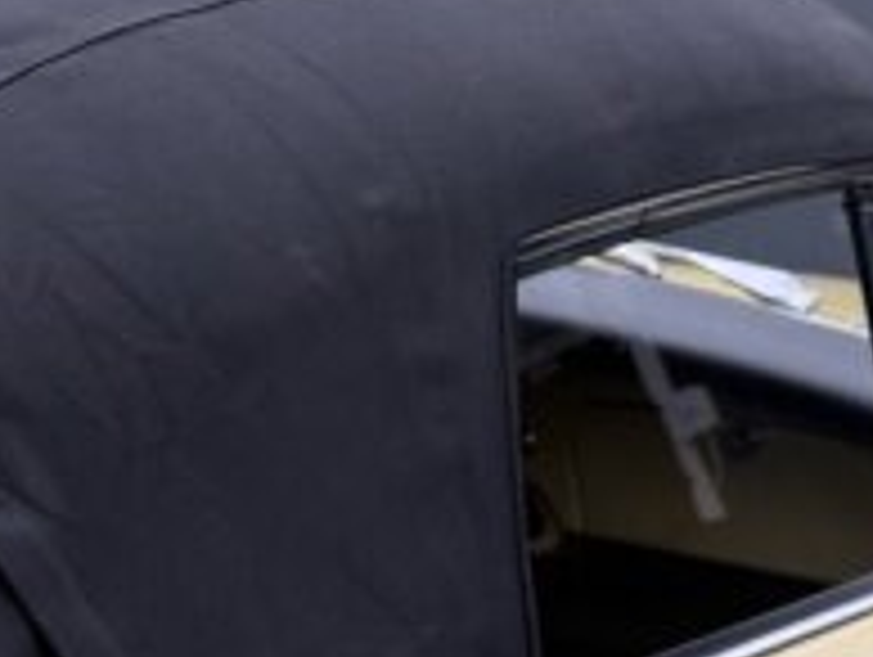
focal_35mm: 158
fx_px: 3990
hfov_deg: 12.2
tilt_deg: -12.9
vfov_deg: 9.4
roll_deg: -1.1
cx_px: -166
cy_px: 441
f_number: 1.78
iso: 64
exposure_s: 1/49
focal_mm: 6.76
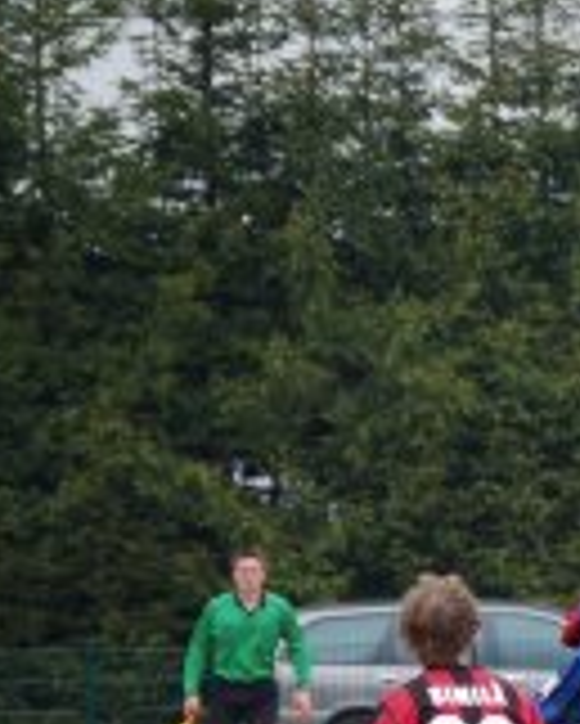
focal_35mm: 490
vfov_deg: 3.9
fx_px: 10504
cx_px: 922
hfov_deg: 3.2
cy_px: 621
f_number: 5
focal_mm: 112
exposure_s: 1/1000
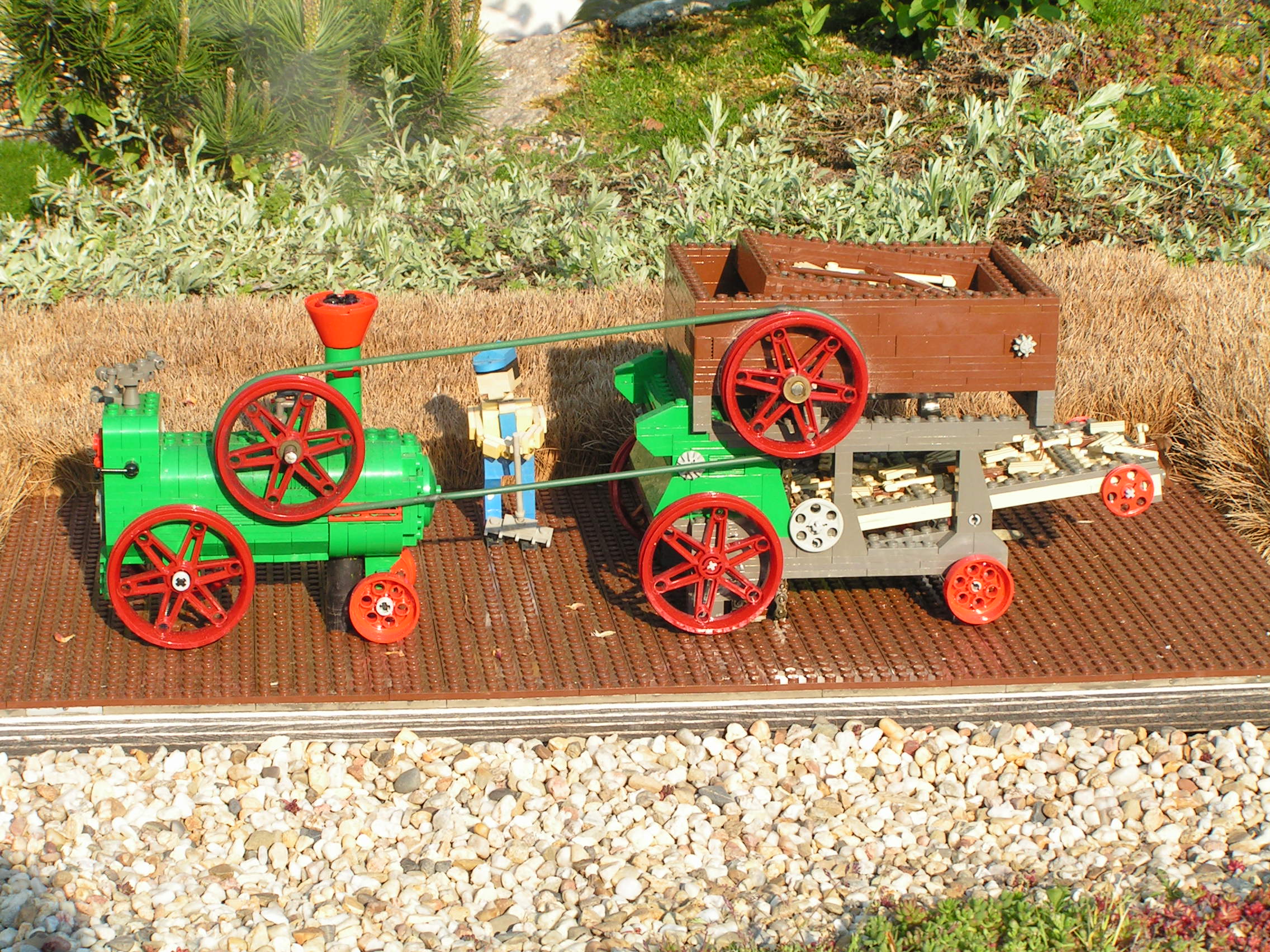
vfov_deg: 16.6
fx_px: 3265
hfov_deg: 22.0
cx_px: 635
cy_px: 476
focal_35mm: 89
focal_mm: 14.8
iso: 50
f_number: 5
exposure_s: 1/200
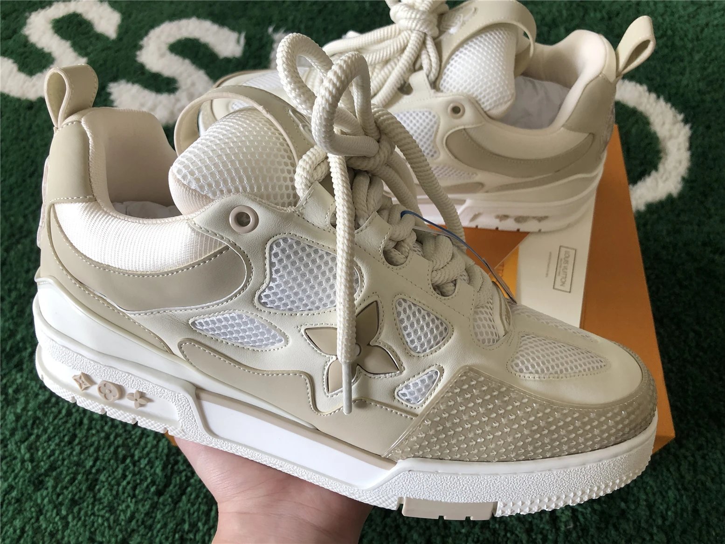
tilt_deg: -56.9
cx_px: 362
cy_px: 272
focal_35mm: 28
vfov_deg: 49.7
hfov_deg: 63.4
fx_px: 586
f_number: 1.8
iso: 20
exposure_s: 1/30
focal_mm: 4
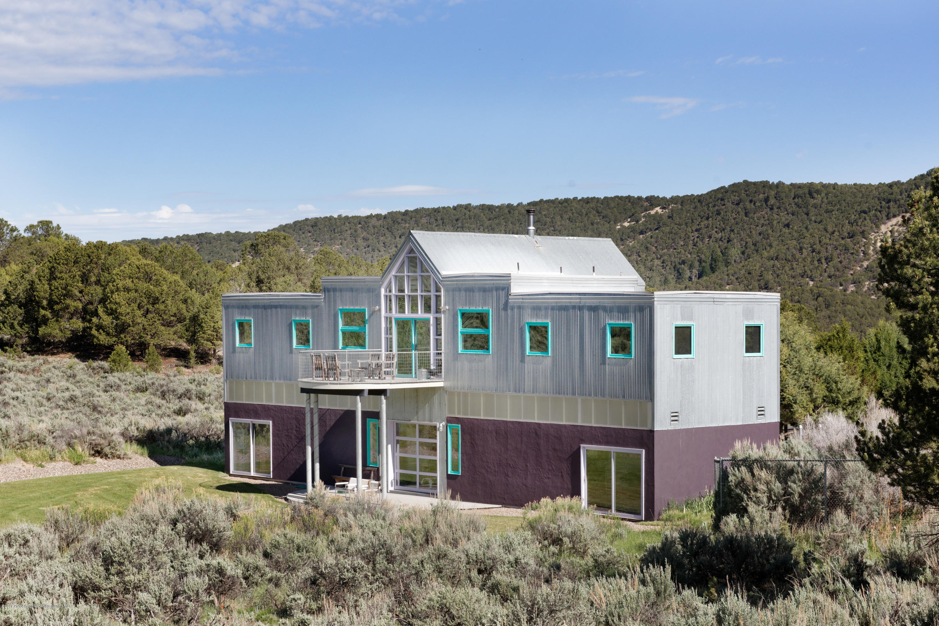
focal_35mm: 70
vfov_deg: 19.5
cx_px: 470
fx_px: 1826
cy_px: 313
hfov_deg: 28.8
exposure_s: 1/2000
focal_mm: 70
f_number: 9
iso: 800
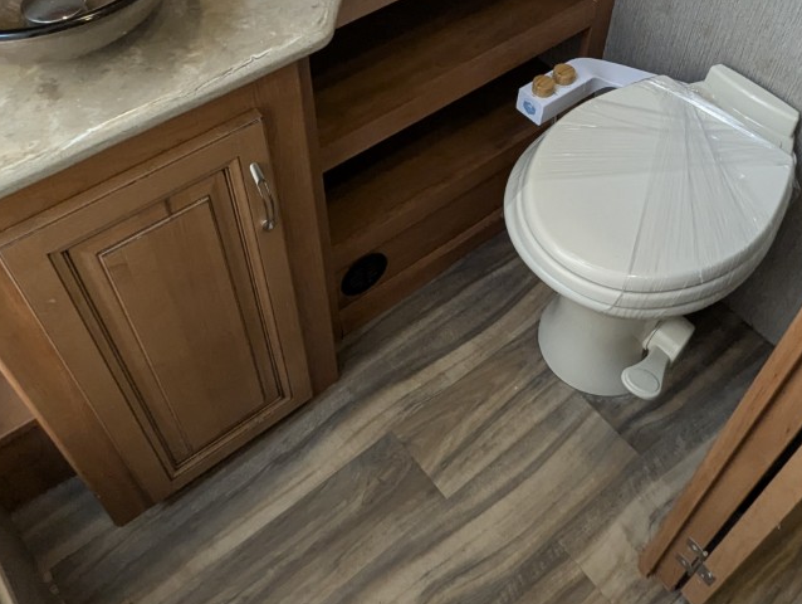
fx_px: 812
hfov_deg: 52.5
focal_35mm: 35
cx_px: 443
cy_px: 165
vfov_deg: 39.9
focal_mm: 2.35
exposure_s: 1/172
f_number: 2.2
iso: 386
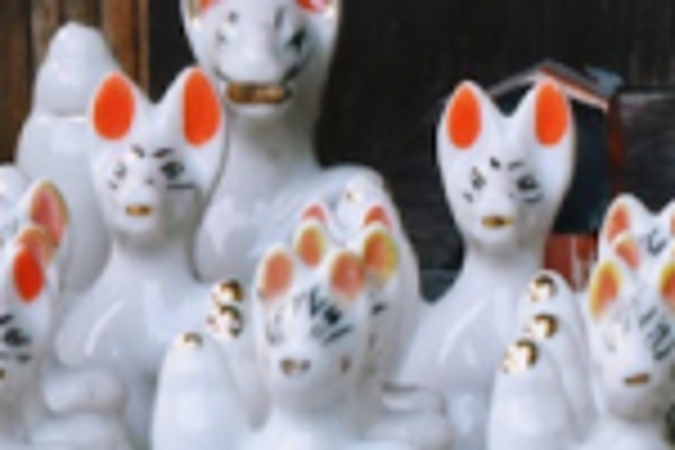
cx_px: 1588
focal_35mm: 401
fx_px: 7518
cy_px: -146
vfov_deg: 3.4
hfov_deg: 5.0
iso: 400
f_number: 5
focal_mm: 50
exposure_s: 1/125
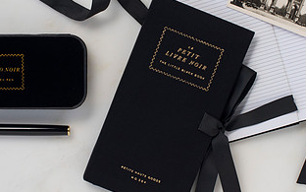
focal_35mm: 101
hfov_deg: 20.6
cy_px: 98
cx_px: 130
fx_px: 842
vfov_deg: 13.0
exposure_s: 1/80
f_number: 11
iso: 250
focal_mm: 50
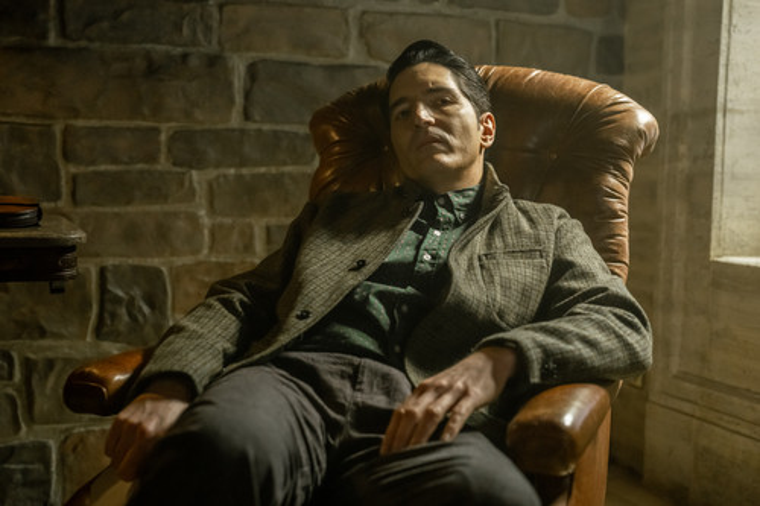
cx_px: 380
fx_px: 1055
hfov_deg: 39.6
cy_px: 253
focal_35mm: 50
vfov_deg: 27.0
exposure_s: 1/320
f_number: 2.8
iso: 3200
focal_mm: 50
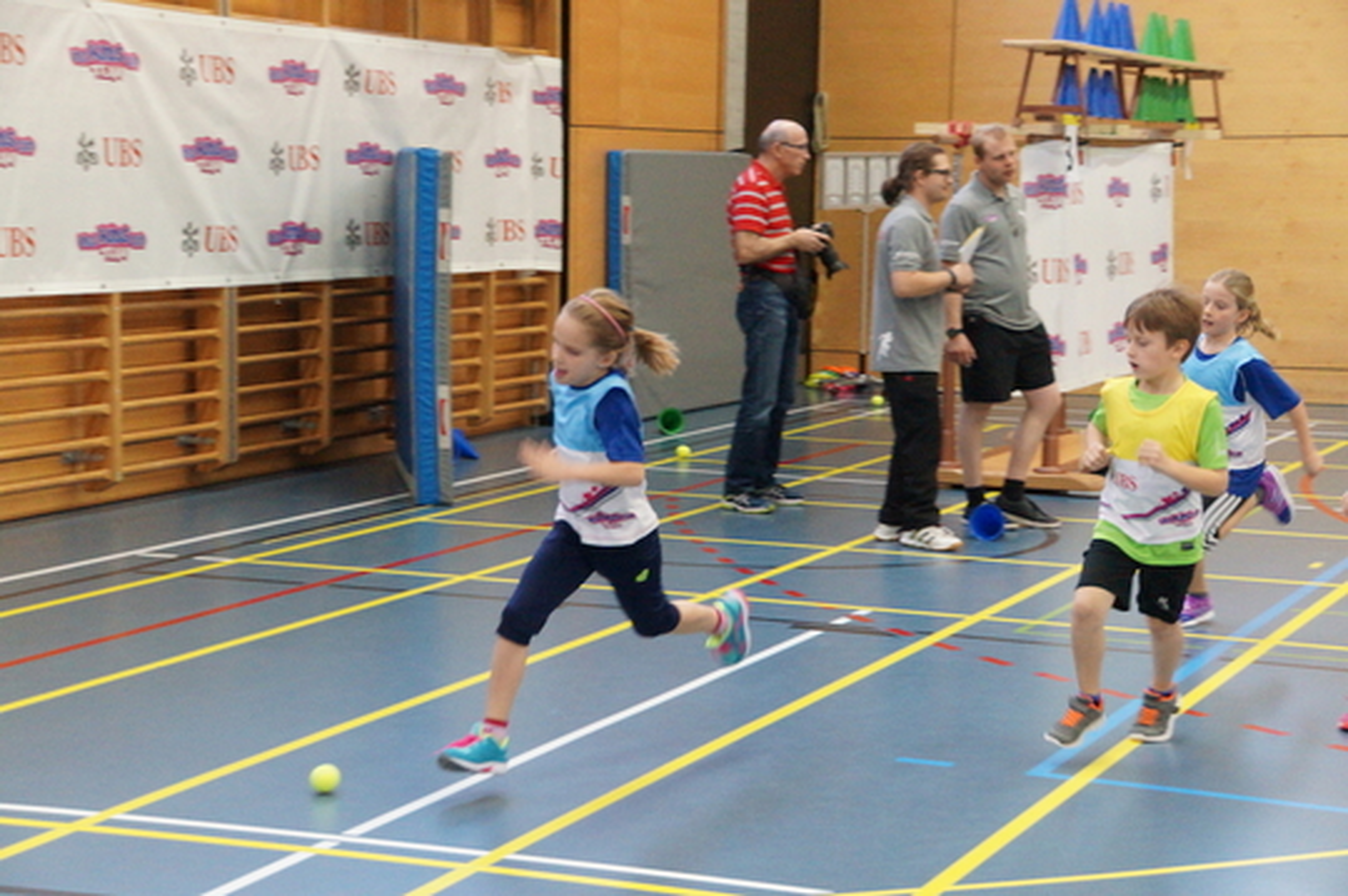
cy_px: 448
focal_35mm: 82
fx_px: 3086
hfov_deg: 24.6
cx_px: 674
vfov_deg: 16.5
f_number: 5
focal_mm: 55
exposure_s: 1/160
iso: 3200
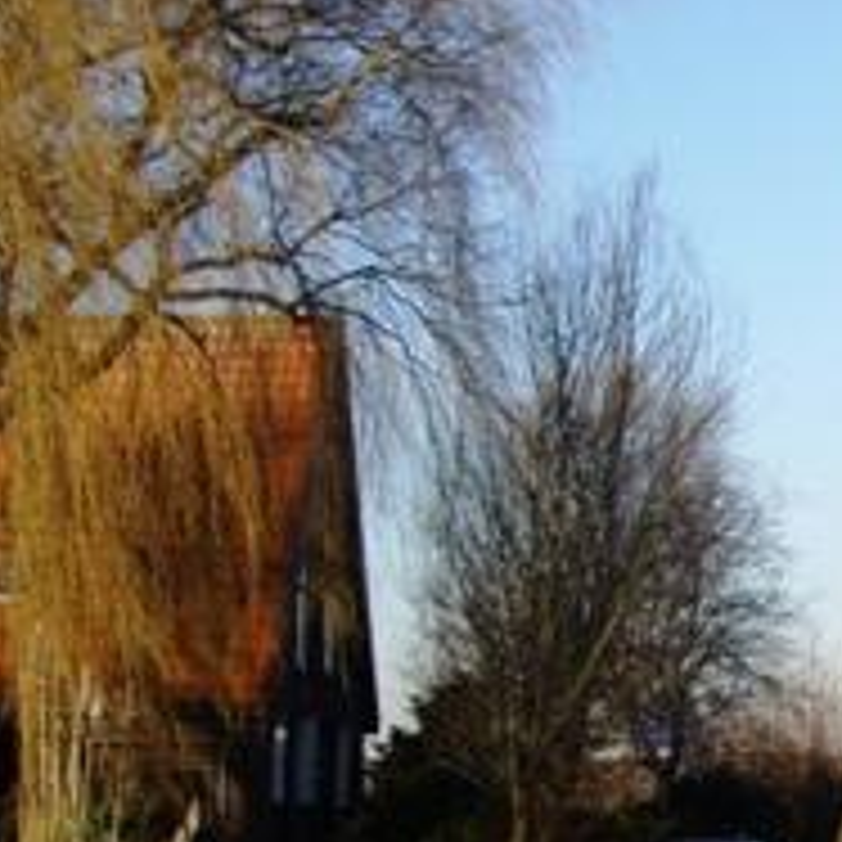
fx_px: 3165
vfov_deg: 15.2
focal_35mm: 115
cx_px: 1405
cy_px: 459
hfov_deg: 13.9
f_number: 2.8
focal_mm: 7.9
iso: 64
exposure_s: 1/800
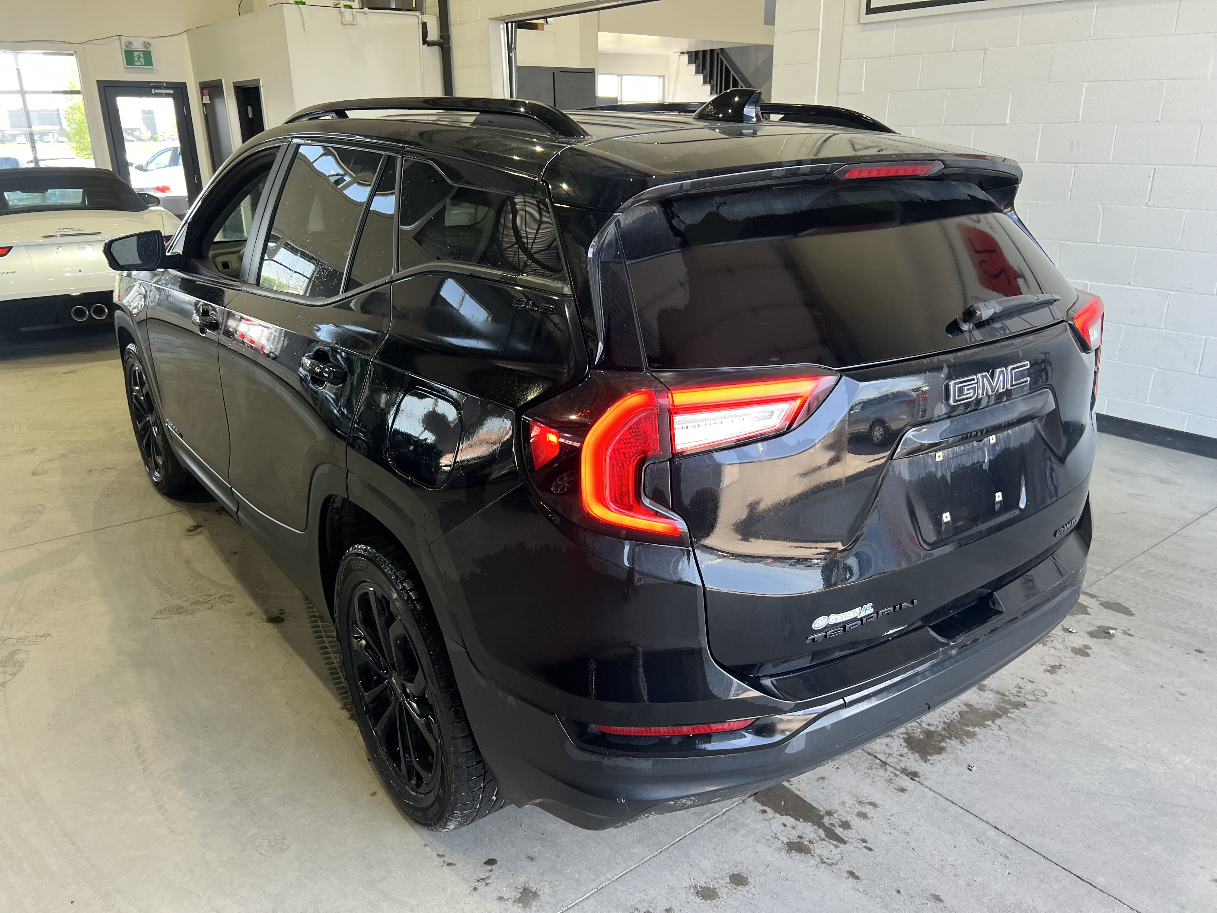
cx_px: 608
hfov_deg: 67.3
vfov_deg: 53.1
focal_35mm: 26
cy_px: 456
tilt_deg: -18.3
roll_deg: +0.8
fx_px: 914
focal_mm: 5.7
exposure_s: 1/121
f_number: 1.5
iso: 64
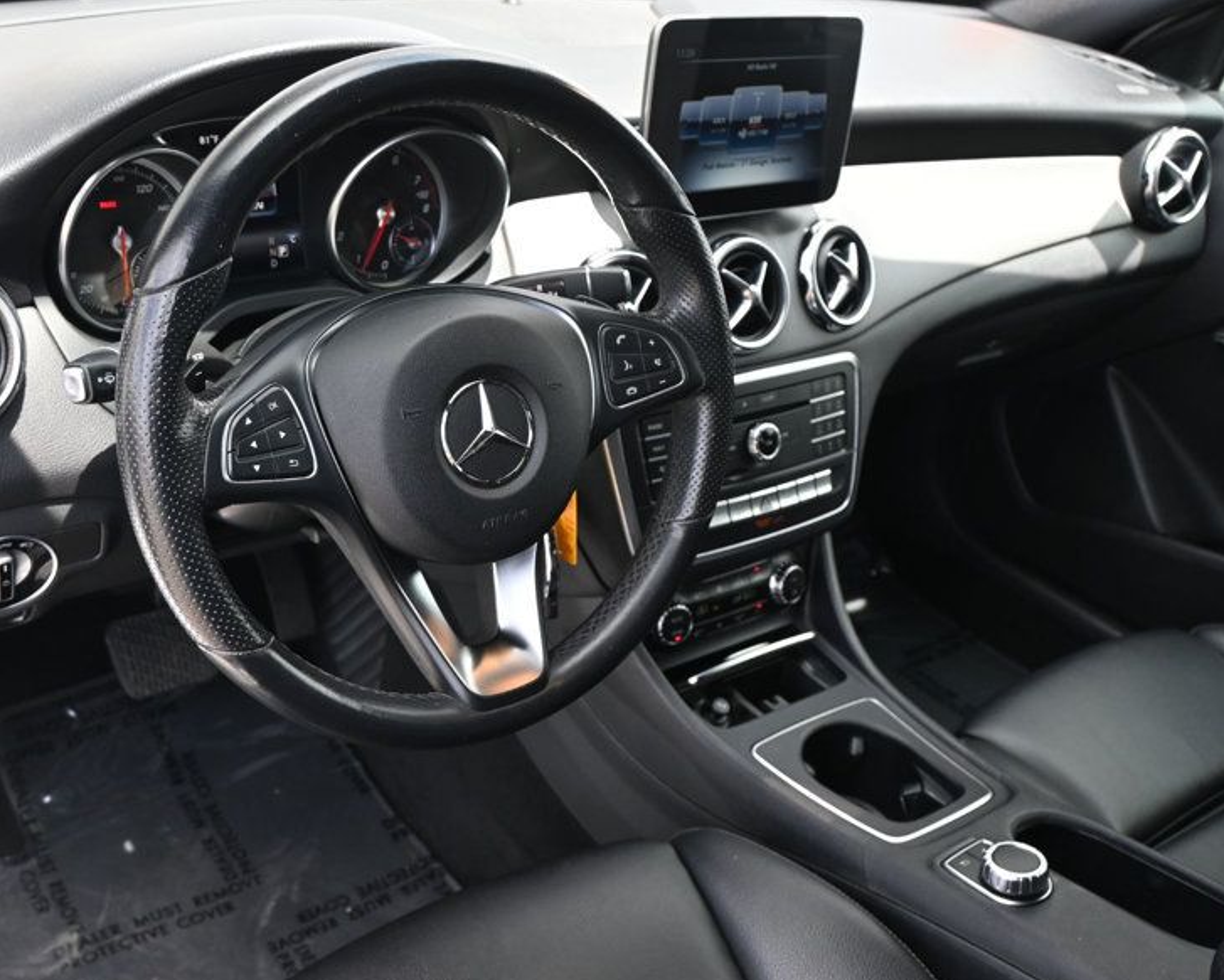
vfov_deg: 39.5
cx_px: 537
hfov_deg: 48.2
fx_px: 1365
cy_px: 515
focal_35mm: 38
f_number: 3.8
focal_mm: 19
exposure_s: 1/250
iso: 400
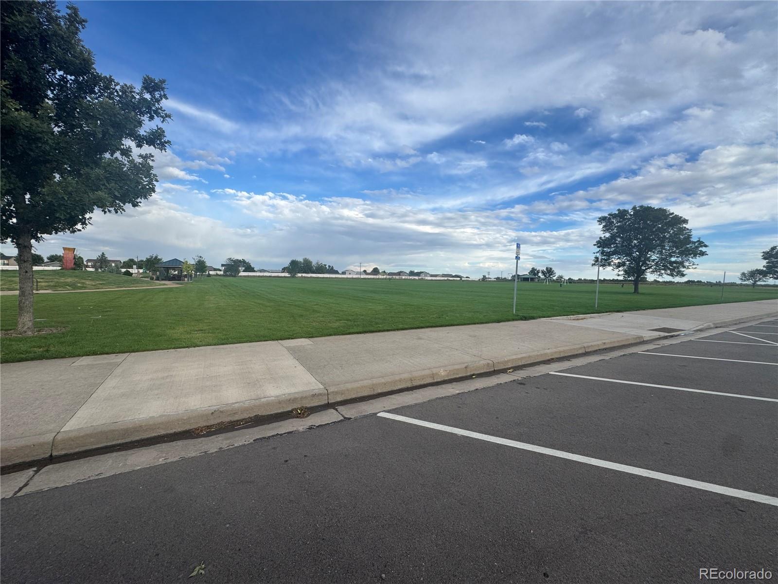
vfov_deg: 85.7
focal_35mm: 14
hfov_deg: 102.1
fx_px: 315
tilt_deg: -3.3
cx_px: 389
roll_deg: -1.0
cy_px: 292
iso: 40
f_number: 2.2
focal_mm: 2.22
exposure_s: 1/1143
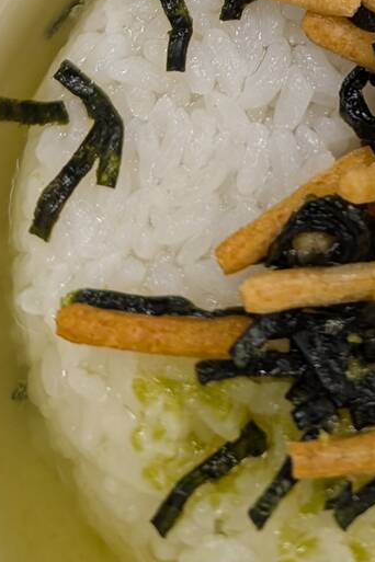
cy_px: -218
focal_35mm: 78
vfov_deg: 22.5
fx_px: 1219
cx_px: 424
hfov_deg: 16.9
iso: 58
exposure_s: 1/79.2
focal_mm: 6.9
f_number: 1.68
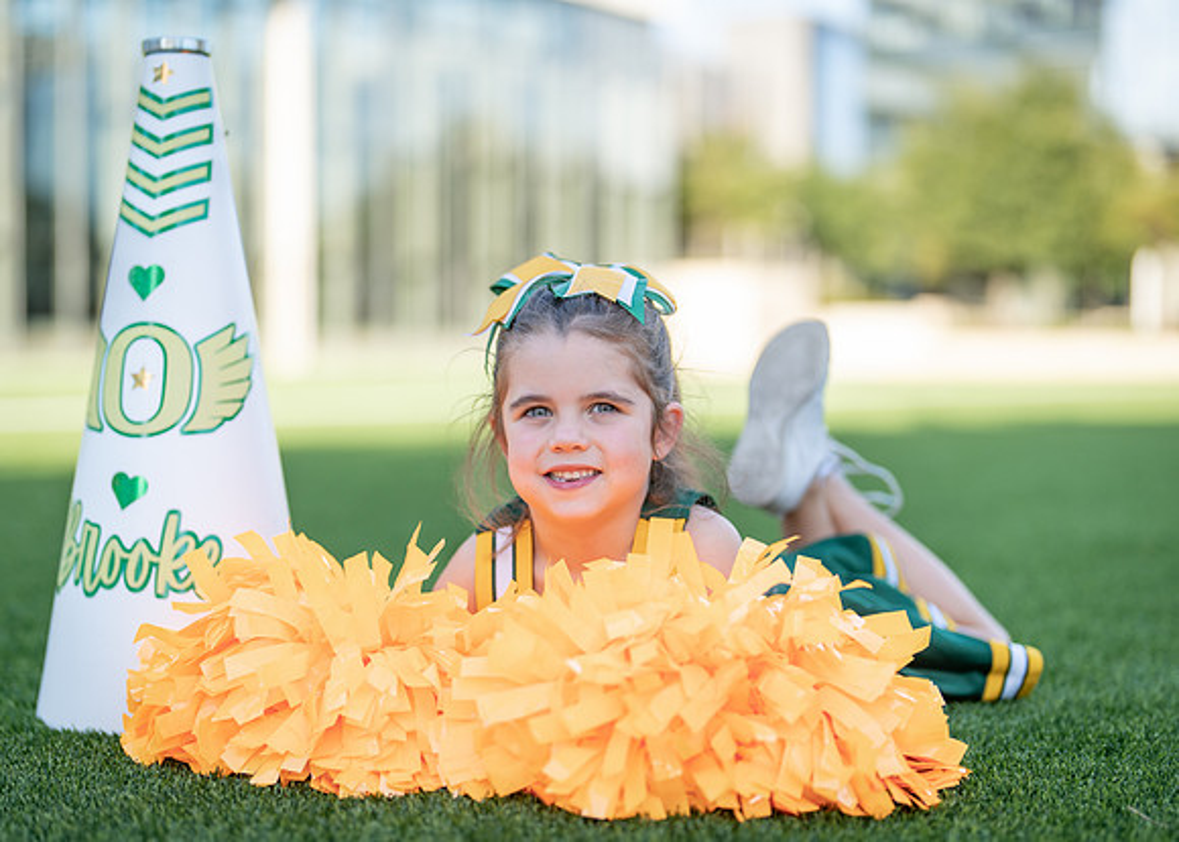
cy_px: 478
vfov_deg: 23.2
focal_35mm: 61
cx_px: 544
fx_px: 2052
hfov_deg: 32.0
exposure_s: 1/1600
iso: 100
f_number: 1.2
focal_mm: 50
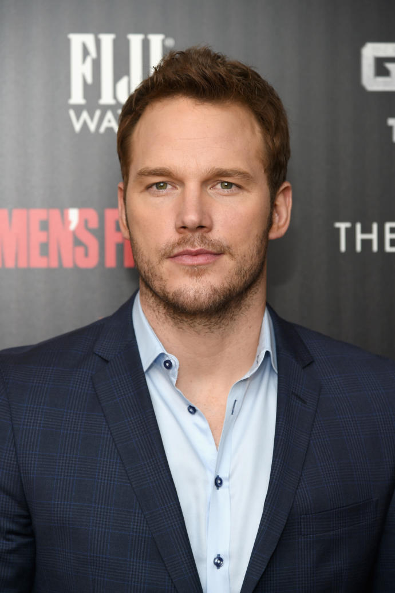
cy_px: 296
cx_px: 198
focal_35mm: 120
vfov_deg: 17.1
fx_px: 1977
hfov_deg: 11.4
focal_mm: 120
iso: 640
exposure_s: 1/160
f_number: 5
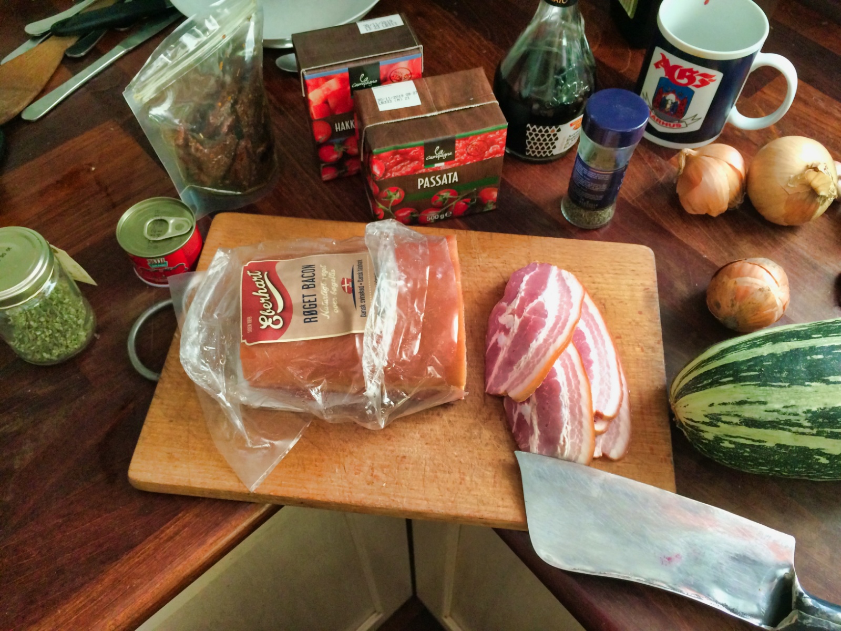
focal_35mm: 29
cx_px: 420
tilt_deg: -58.3
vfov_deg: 48.2
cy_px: 316
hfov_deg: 61.7
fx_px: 705
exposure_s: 1/33
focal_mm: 4.15
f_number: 2.2
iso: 250
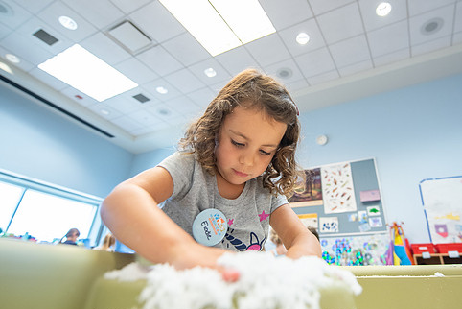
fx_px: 257
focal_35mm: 20
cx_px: 277
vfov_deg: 61.3
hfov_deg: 82.9
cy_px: 120
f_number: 2.8
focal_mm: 14
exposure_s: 1/250
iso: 800
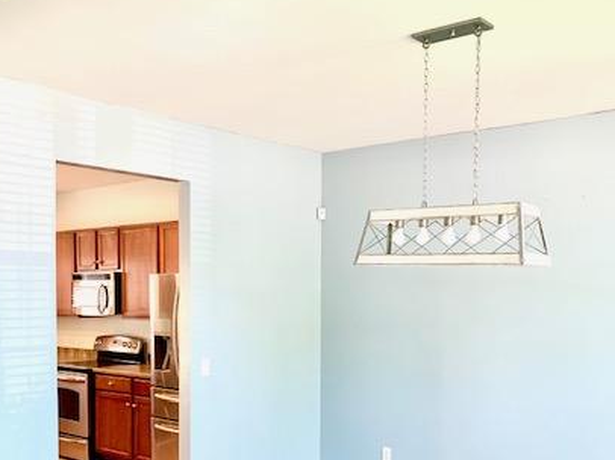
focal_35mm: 41
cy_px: 340
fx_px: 728
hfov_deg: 45.7
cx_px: 350
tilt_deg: -3.4
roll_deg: -0.6
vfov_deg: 34.4
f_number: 1.8
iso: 200
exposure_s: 1/60
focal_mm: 4.25
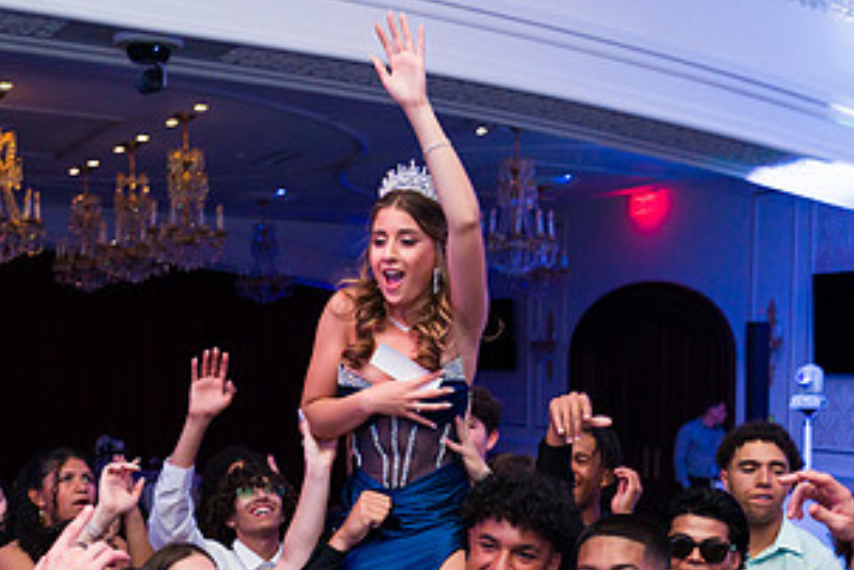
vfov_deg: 27.0
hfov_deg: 40.3
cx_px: 454
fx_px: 1162
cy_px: 457
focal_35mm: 49
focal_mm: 24
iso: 1600
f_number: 3.2
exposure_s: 1/200
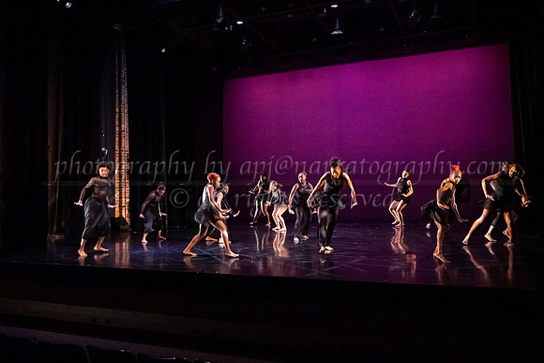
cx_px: 239
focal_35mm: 31
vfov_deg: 41.8
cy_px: 159
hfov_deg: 59.5
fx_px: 475
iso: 6400
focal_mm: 28
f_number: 3.2
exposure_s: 1/250
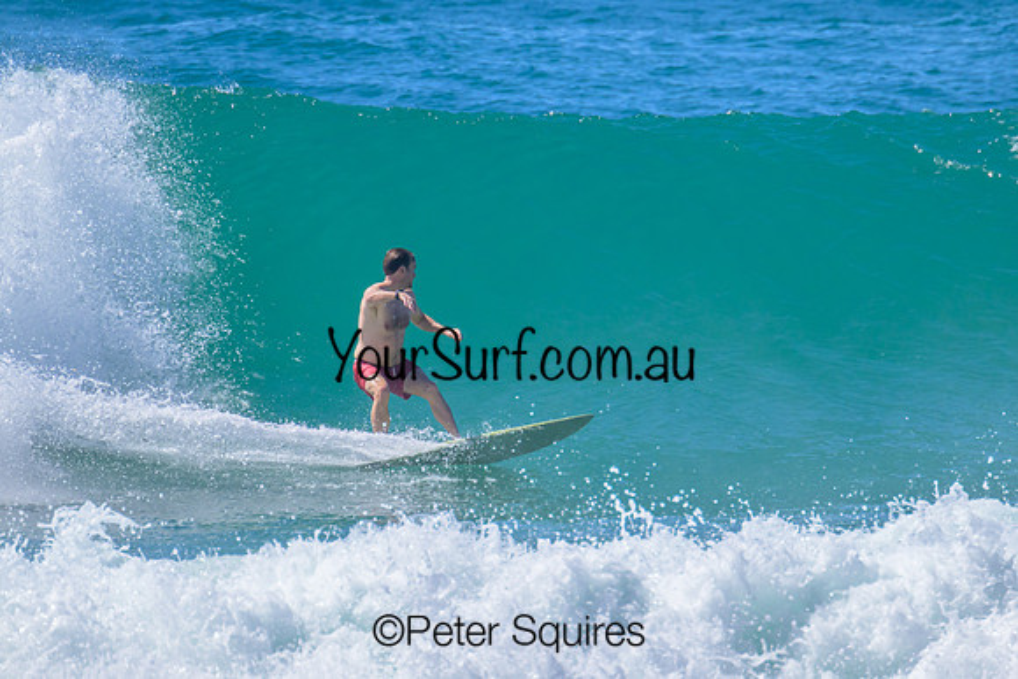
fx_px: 25855
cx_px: 582
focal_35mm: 914
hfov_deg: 2.3
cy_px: 291
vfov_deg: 1.5
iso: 1100
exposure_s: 1/2000
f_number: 11
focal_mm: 800
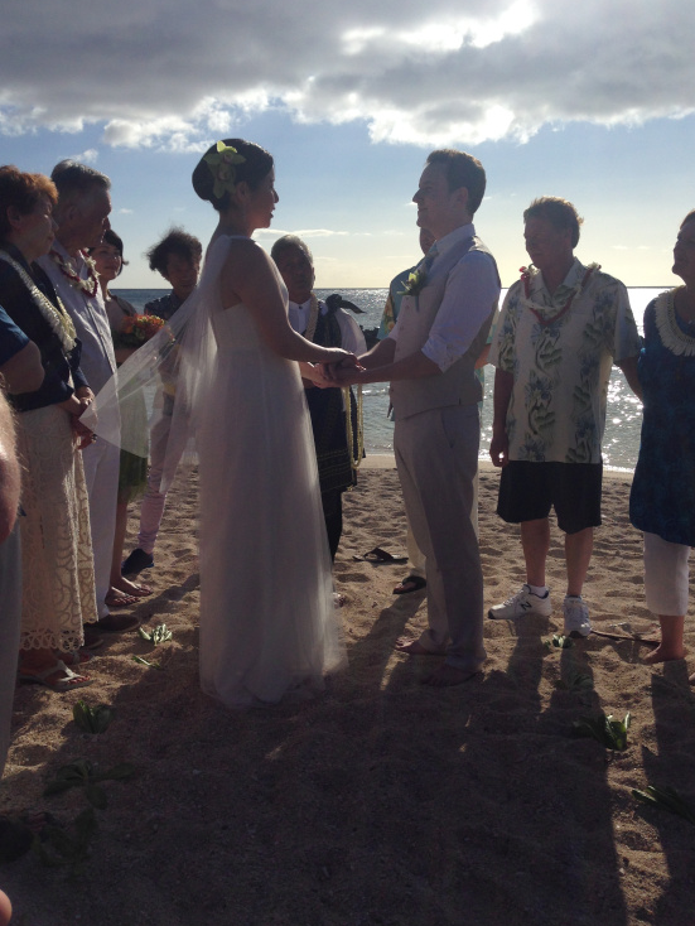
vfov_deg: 52.6
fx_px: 936
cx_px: 358
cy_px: 455
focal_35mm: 35
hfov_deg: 40.7
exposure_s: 1/4525
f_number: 2.4
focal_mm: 4.12
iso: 50
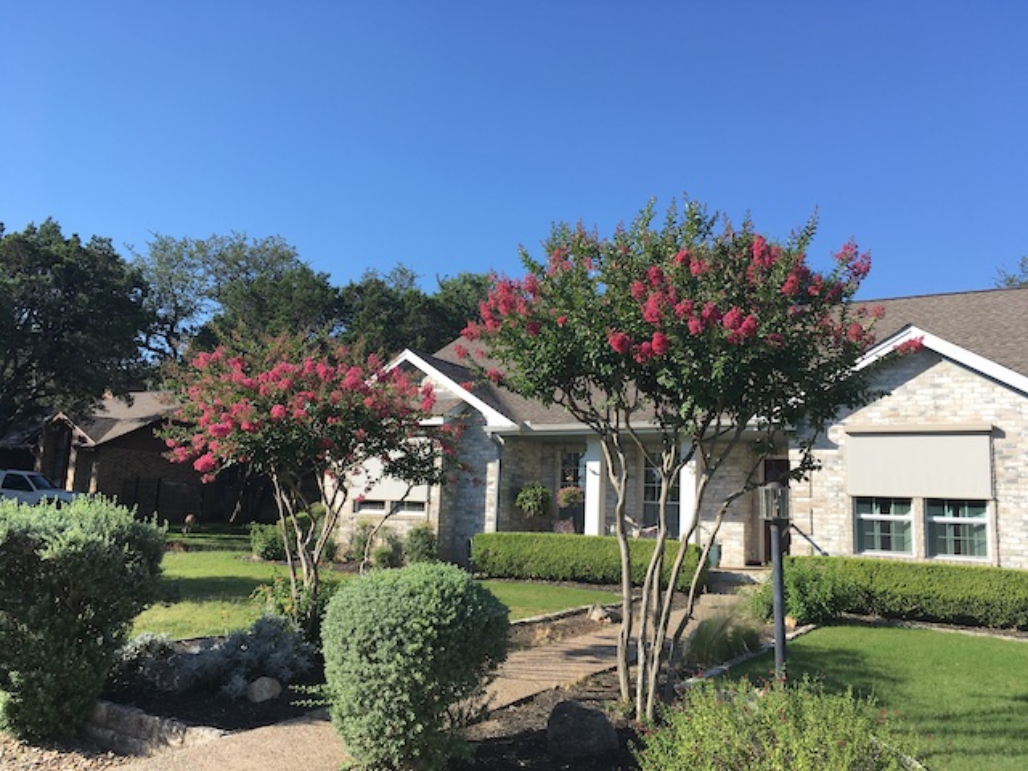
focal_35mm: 29
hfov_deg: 61.7
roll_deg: -1.6
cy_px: 386
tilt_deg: +8.3
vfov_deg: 48.2
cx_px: 514
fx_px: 861
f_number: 2.2
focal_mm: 4.15
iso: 25
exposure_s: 1/894
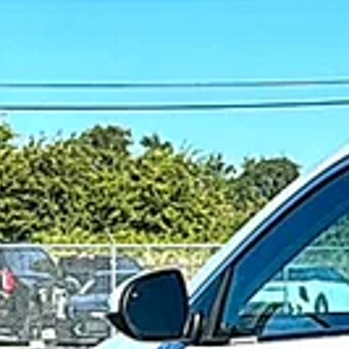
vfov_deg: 9.9
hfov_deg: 9.2
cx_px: 806
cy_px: 503
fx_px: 1962
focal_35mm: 172
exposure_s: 1/6667
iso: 80
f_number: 1.78
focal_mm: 6.86
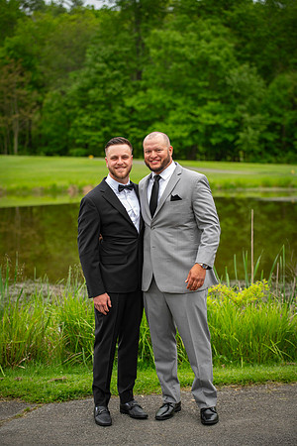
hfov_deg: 17.1
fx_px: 990
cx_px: 148
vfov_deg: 25.4
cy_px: 223
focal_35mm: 80
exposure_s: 1/250
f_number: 2.8
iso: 64
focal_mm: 80
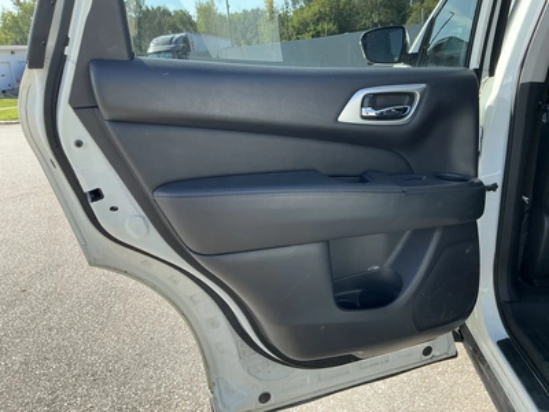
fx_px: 444
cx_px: 274
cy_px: 206
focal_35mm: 28
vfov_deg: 49.7
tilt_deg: -14.0
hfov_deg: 63.4
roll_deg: +6.0
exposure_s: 1/457
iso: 25
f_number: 1.8
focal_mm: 3
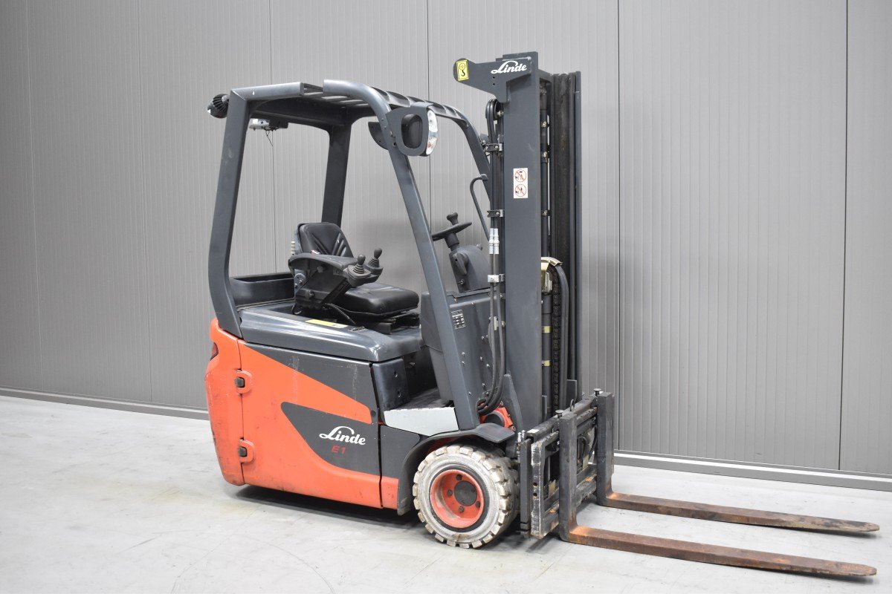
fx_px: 892
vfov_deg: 36.9
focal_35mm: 36
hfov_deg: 53.1
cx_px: 446
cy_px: 297
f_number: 4
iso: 1600
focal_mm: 24
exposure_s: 1/40
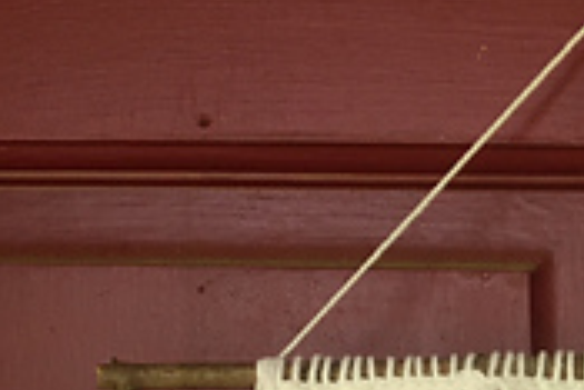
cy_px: 893
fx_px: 1786
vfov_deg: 10.8
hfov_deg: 17.6
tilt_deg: -6.6
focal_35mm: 110
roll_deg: -0.5
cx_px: 731
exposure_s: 1/120
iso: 32
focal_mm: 4.15
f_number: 2.2
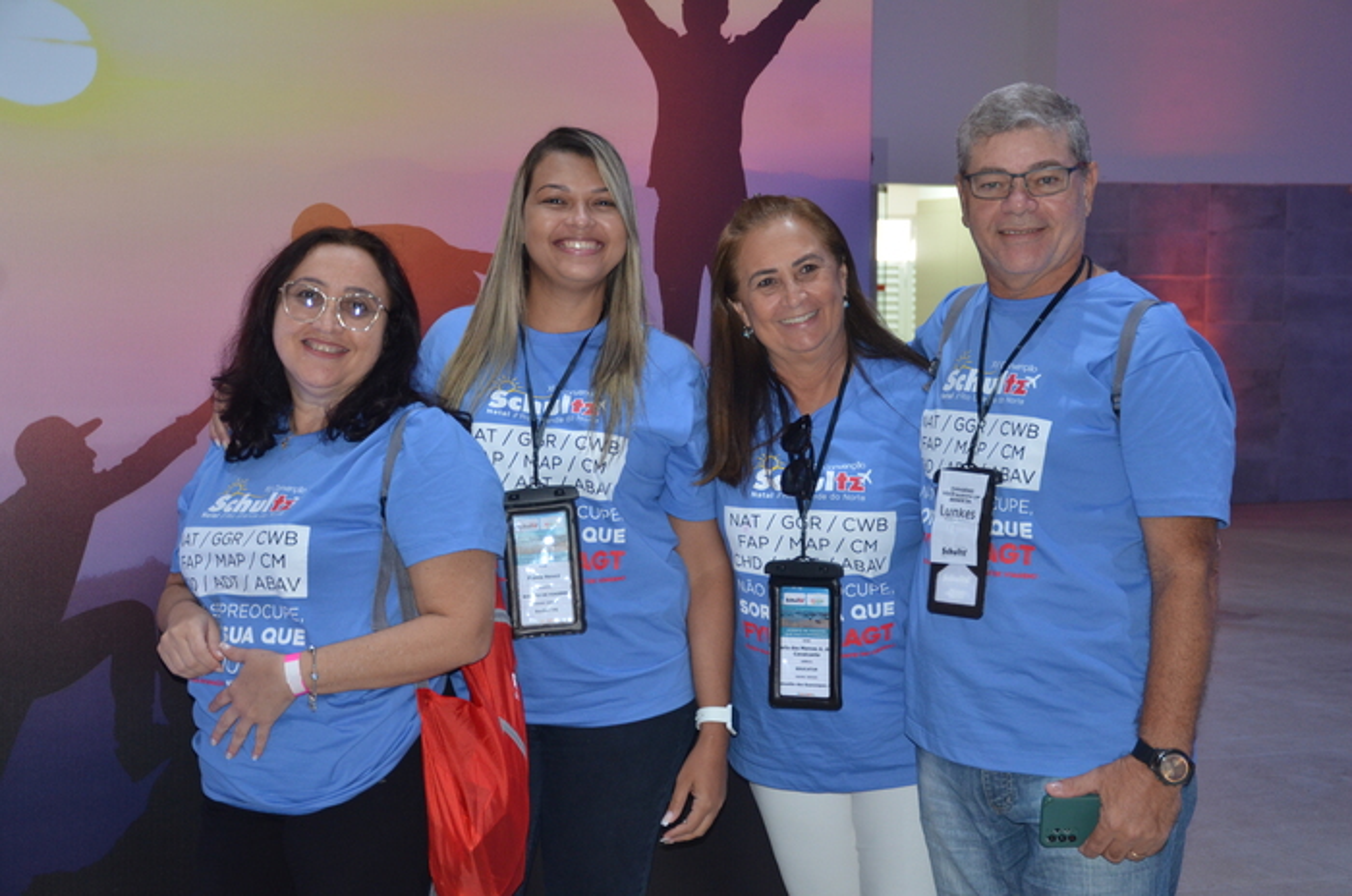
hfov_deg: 33.5
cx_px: 676
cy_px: 448
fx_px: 2249
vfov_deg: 22.5
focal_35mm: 60
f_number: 4.5
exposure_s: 1/60
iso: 800
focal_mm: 40
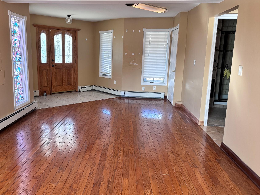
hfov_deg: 61.1
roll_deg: -1.2
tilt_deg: -10.1
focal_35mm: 29
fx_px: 218
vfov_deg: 48.2
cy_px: 90
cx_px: 103
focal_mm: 6.76
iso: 160
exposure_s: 1/121
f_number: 1.78
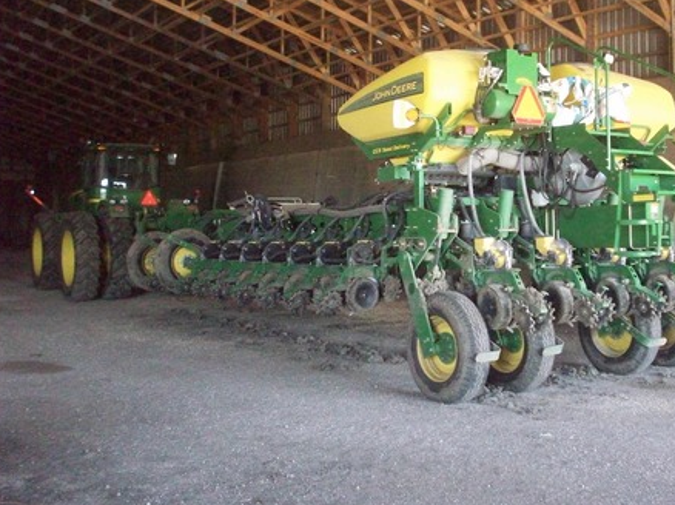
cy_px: 228
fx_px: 896
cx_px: 415
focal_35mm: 46
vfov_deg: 31.5
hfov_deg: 41.0
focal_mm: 6.2
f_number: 2.8
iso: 800
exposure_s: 1/128
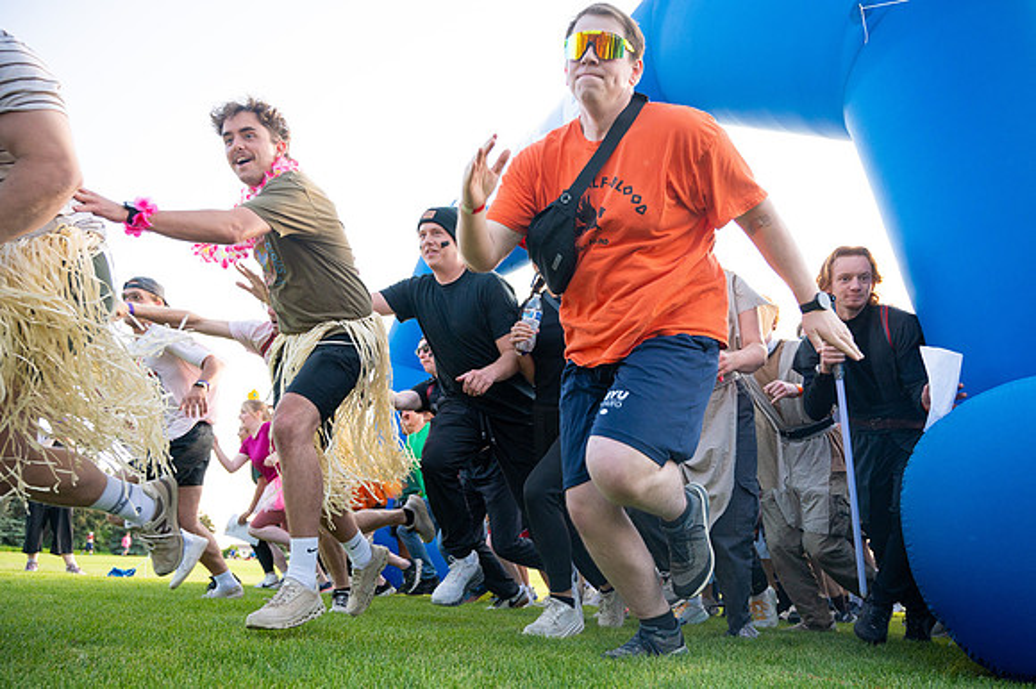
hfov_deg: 68.5
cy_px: 379
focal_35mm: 26
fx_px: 759
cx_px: 570
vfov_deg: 48.8
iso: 640
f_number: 4
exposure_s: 1/1000
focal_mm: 24
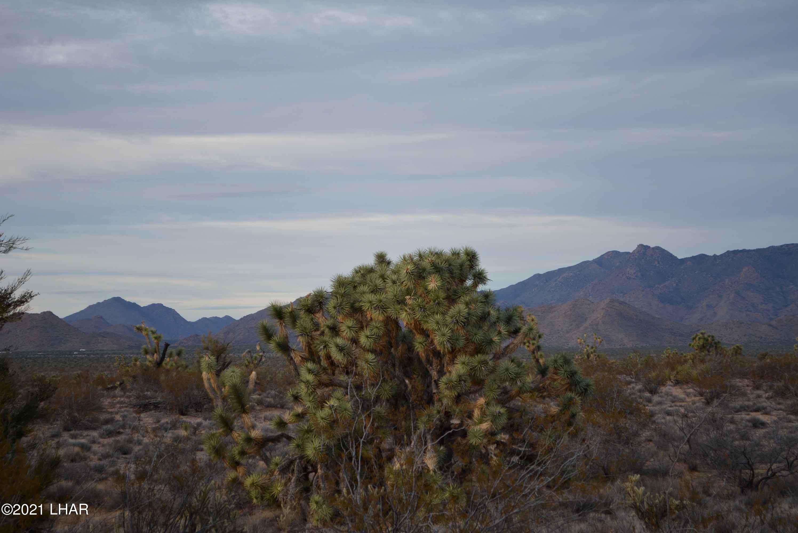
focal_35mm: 82
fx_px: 1830
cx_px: 399
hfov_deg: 24.6
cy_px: 266
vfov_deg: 16.6
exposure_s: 1/125
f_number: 5.6
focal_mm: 55
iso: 220
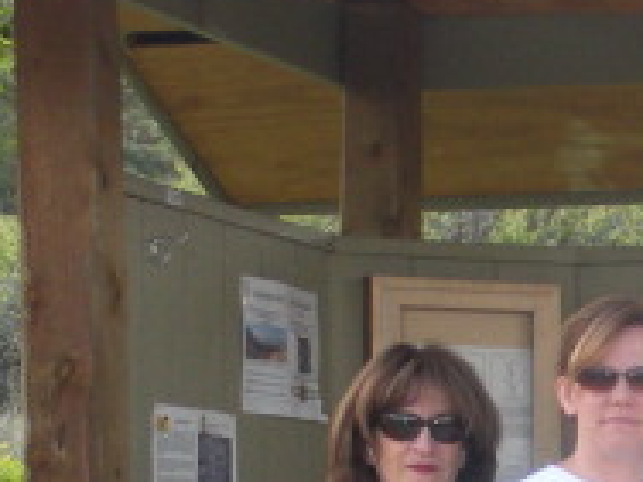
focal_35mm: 196
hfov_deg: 9.8
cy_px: 632
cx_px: 964
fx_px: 3641
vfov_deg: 7.5
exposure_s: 1/203
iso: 88
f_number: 3.5
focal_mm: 6.3
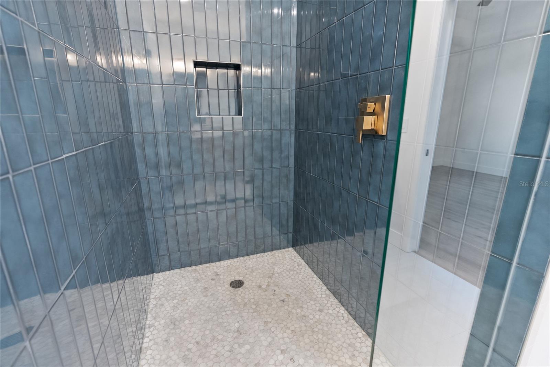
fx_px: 245
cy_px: 184
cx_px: 275
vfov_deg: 73.8
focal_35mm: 16
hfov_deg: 96.7
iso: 2000
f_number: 4
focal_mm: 16
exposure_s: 1/25
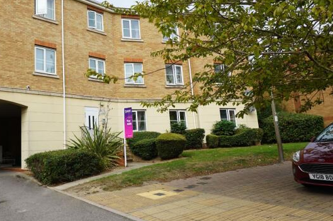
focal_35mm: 31
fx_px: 287
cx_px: 92
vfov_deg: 42.2
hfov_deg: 57.9
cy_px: 99
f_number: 10
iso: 100
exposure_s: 1/80
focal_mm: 16
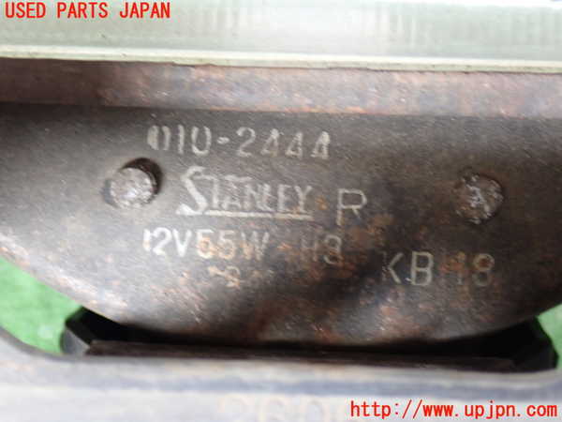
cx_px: 281
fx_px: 1088
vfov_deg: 21.9
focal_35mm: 67
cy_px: 211
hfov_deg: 29.0
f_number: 3.8
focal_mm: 11.88
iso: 800
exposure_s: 1/15
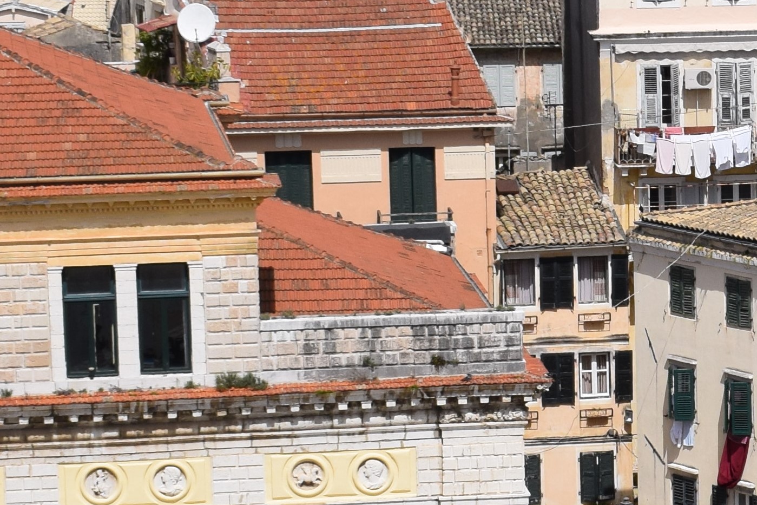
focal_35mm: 175
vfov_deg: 7.9
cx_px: 1250
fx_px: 3677
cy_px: 327
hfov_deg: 11.1
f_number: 11
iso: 200
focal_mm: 31
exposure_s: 1/500
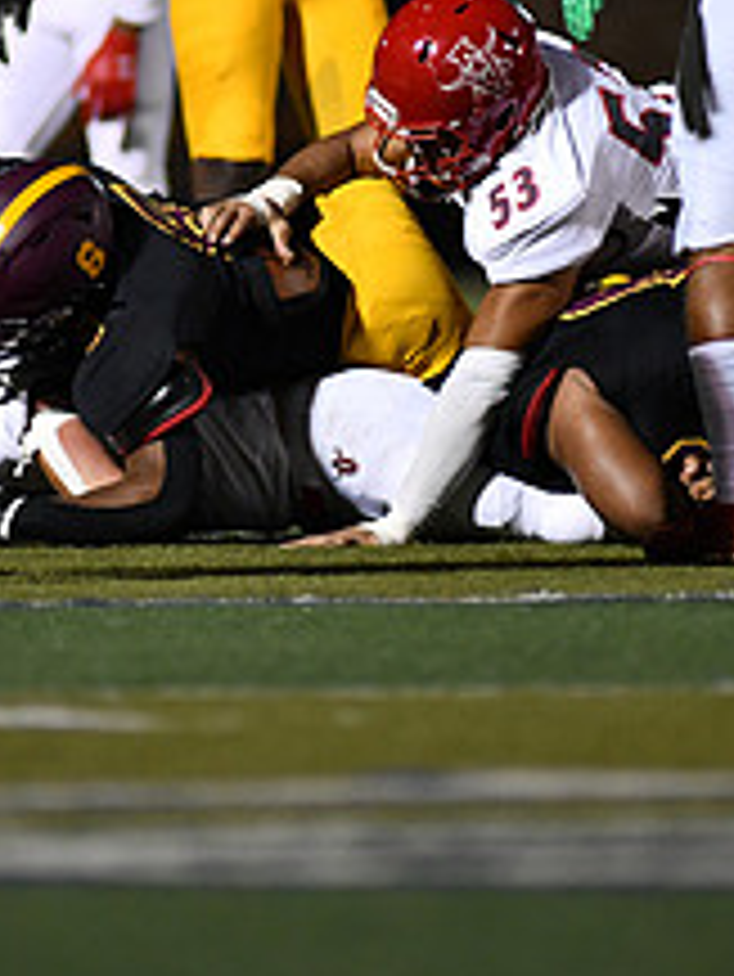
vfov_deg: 2.6
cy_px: 214
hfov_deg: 1.9
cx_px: 252
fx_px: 21776
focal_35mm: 771
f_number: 2.8
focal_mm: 300
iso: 1800
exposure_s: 1/1000
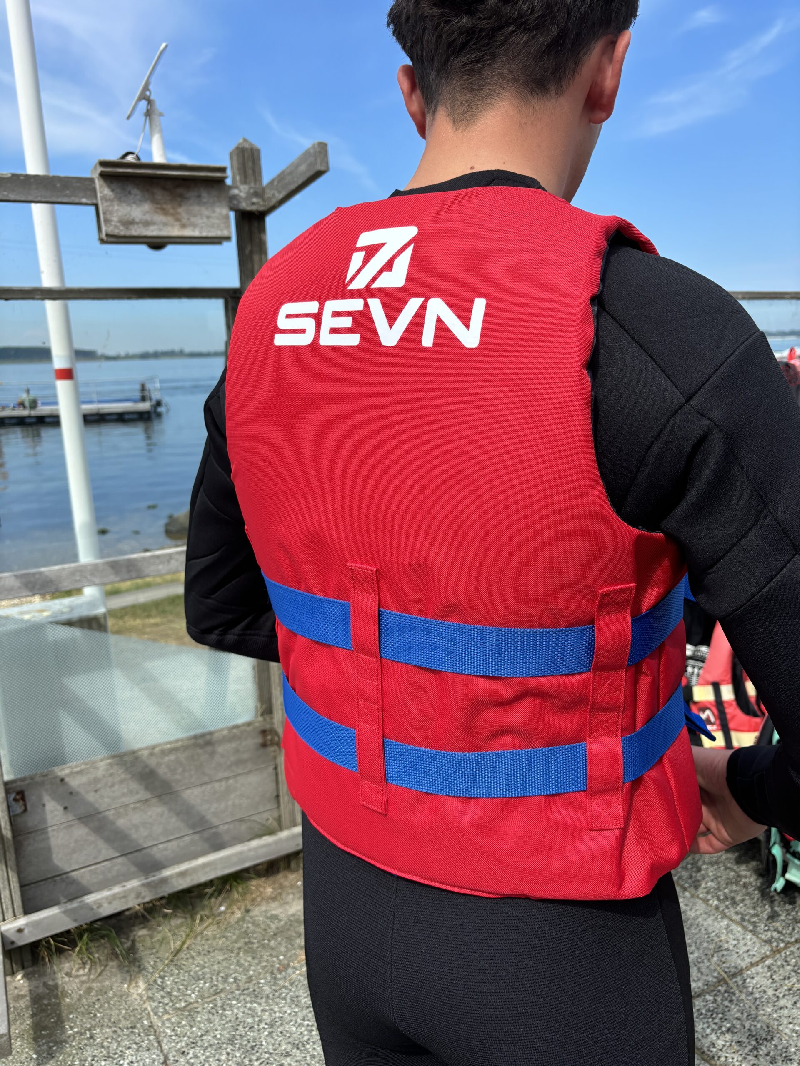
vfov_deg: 67.3
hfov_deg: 53.1
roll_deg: +1.2
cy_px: 533
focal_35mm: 26
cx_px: 400
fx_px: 801
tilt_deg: -11.7
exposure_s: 1/1912
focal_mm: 5.96
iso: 50
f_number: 1.6
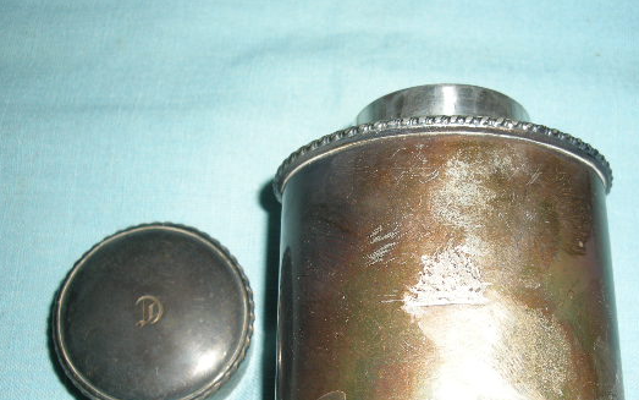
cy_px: 272
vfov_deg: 26.7
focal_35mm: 48
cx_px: 368
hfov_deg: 41.7
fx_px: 836
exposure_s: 1/60
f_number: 8
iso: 64
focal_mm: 7.9
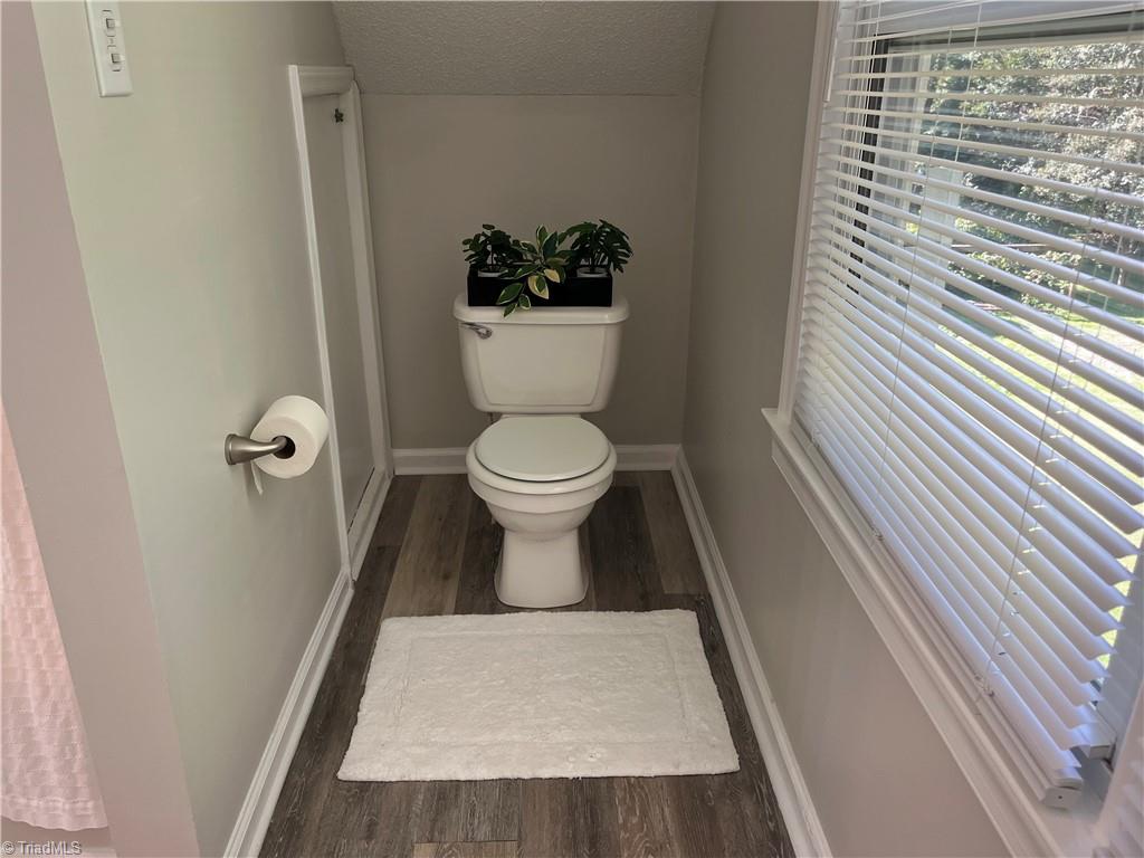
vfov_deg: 53.1
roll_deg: +0.3
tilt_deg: -21.3
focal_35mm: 26
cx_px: 572
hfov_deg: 67.3
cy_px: 429
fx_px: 859
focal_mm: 5.1
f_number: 1.6
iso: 100
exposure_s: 1/120
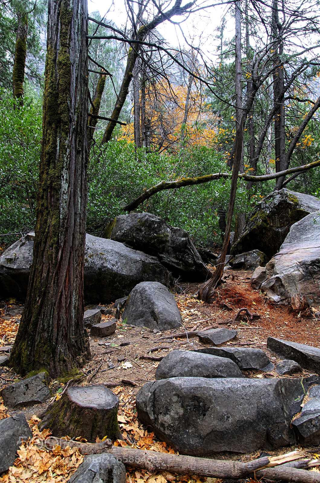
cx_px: 160
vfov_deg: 73.9
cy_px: 242
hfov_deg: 52.9
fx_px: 322
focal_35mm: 24
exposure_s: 1/100
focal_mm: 16
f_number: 5
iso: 400
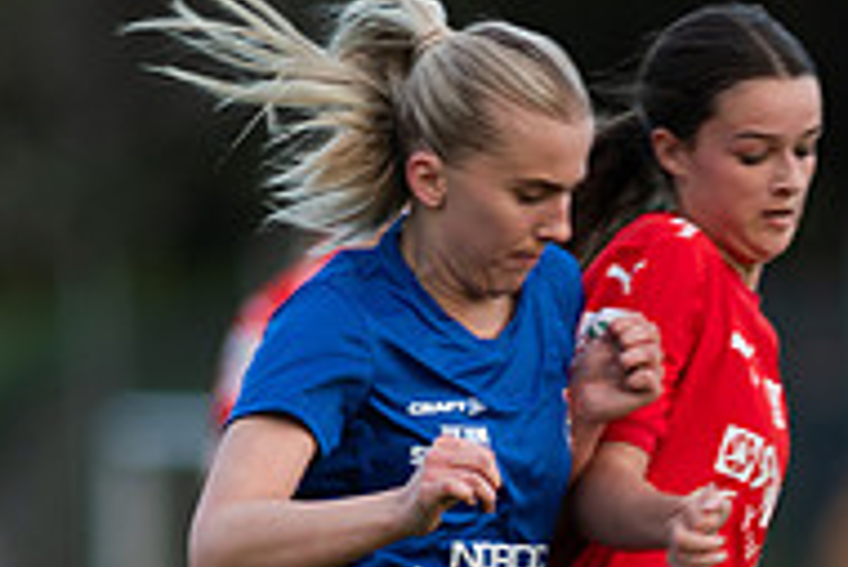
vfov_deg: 1.0
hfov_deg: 1.5
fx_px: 32389
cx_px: 491
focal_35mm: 1374
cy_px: 717
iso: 400
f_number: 3.2
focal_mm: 300
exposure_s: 1/1000
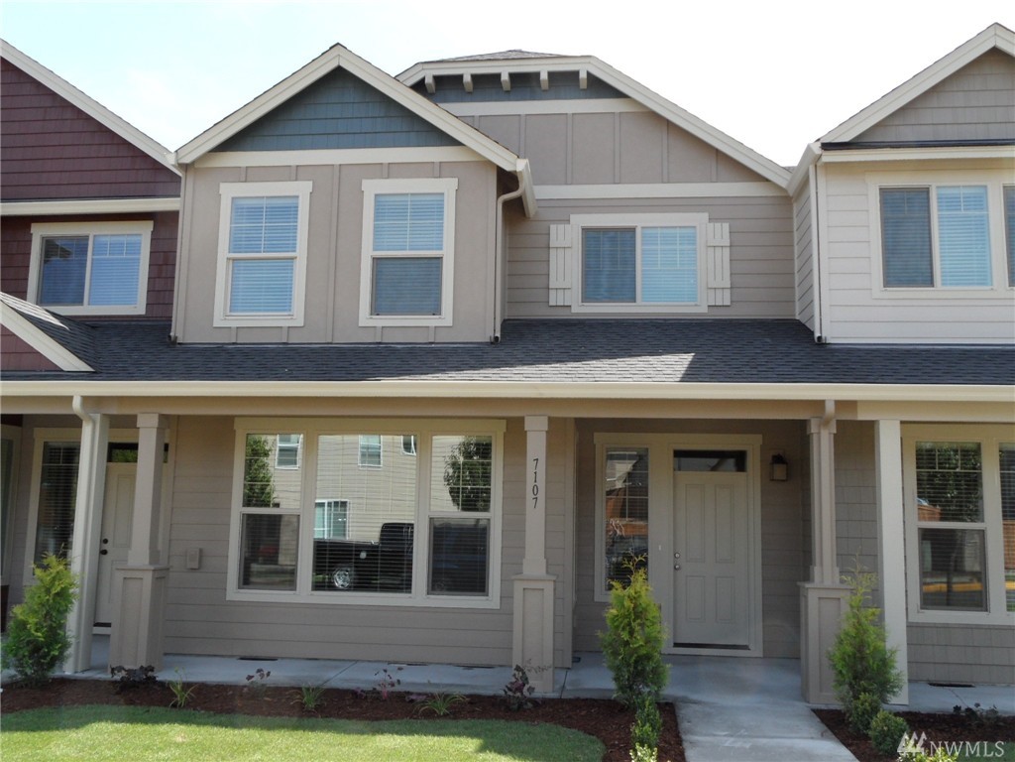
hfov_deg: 56.8
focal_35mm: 32
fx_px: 938
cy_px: 381
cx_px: 508
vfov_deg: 44.2
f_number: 5
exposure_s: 1/180
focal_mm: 5.3
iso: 80
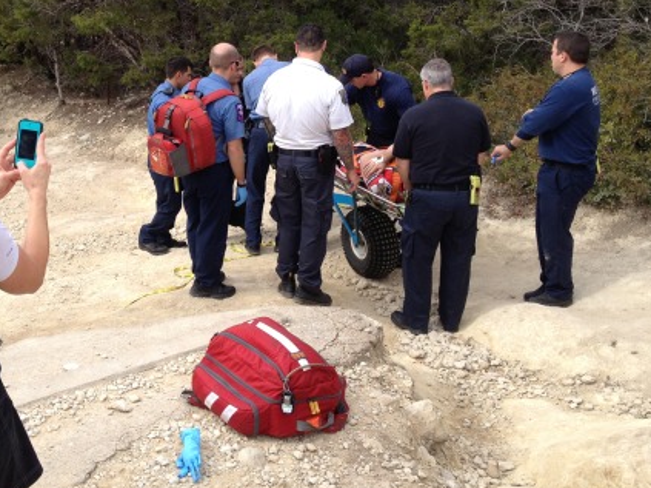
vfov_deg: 27.3
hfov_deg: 35.8
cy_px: 163
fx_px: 996
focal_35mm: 53
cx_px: 219
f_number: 2.4
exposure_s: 1/756
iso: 50
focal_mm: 4.28
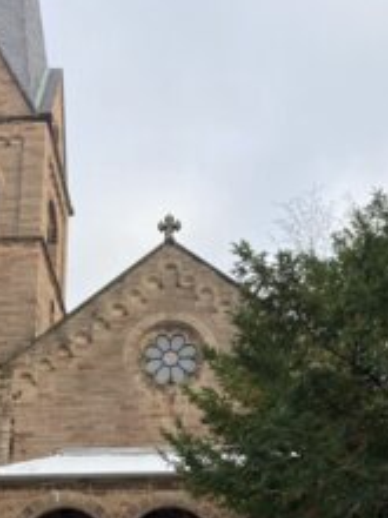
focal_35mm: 51
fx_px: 762
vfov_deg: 35.7
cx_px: 115
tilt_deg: +19.8
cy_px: 445
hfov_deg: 28.3
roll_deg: +0.3
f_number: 1.8
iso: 20
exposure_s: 1/198
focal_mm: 3.99
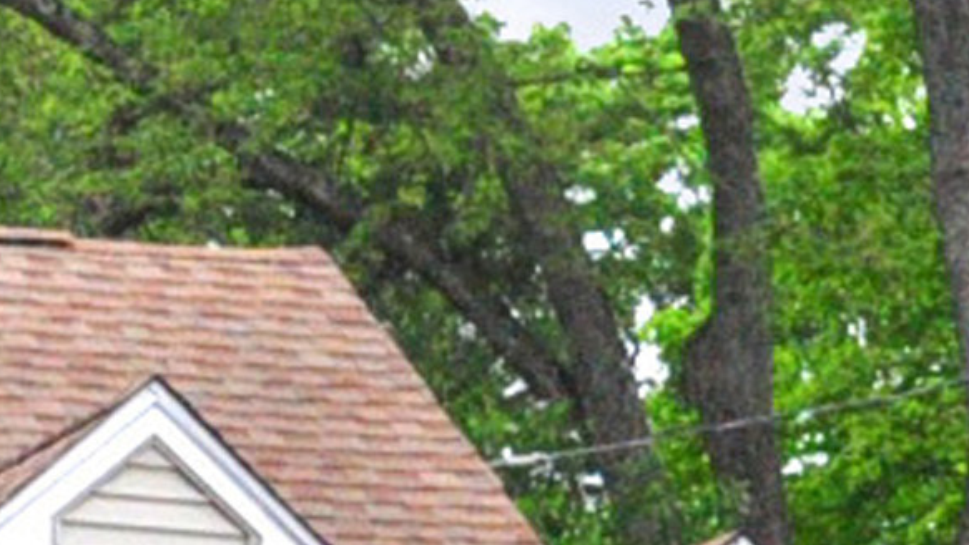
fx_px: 4008
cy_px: 1196
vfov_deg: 7.4
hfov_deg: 13.1
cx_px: -432
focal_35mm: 156
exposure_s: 1/200
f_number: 8
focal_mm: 20
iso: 1600
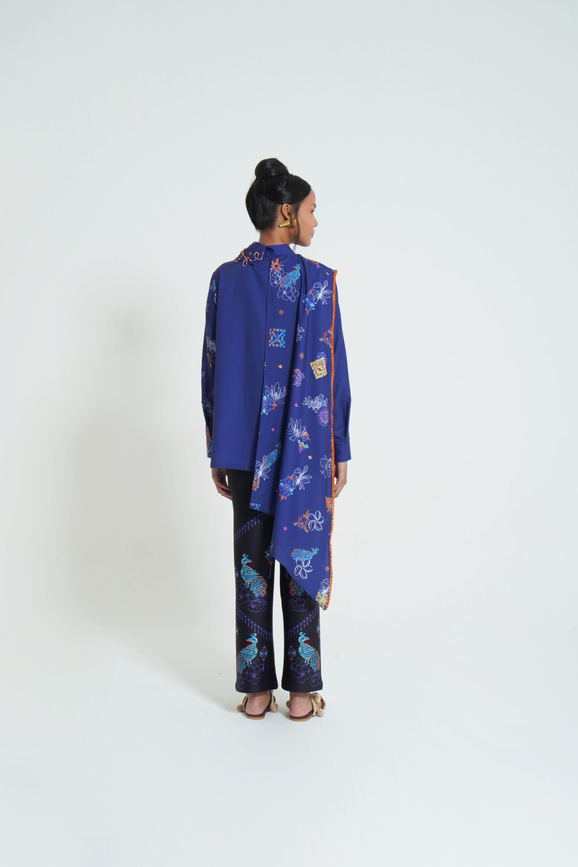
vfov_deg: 37.8
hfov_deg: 25.8
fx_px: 1264
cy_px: 434
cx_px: 289
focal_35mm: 52
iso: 250
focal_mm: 35
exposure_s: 1/160
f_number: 8
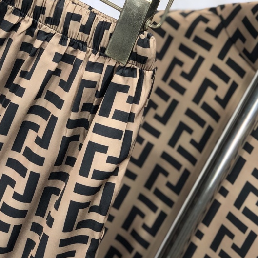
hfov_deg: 14.0
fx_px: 1054
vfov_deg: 13.9
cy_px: 59
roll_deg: -26.1
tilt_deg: -15.1
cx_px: 138
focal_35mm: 125
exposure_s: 1/182
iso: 16
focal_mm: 6
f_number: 2.4
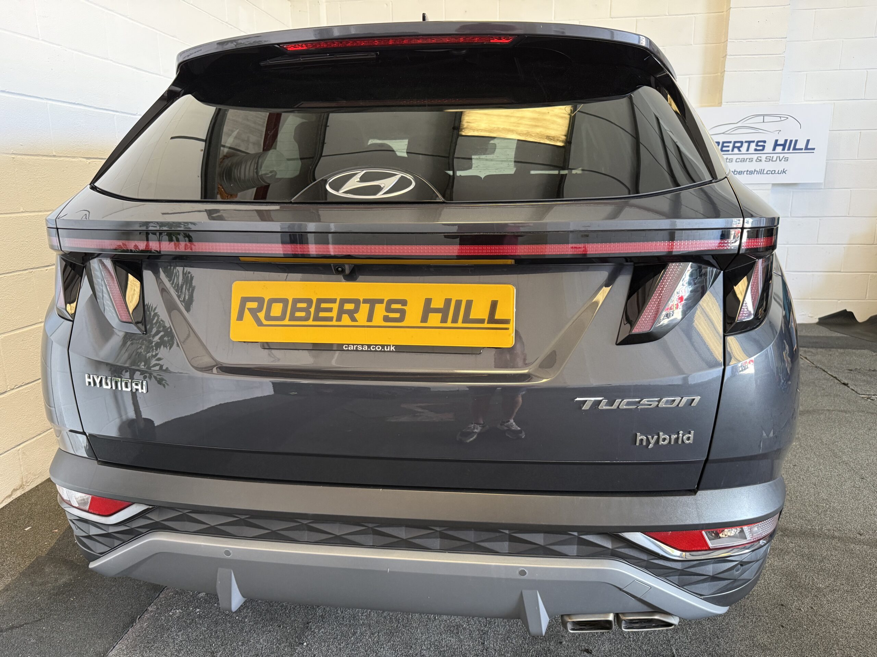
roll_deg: +1.6
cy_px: 328
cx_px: 438
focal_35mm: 24
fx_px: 608
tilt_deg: -12.8
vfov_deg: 56.8
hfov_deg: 71.6
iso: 320
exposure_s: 1/60
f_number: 1.78
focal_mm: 6.76
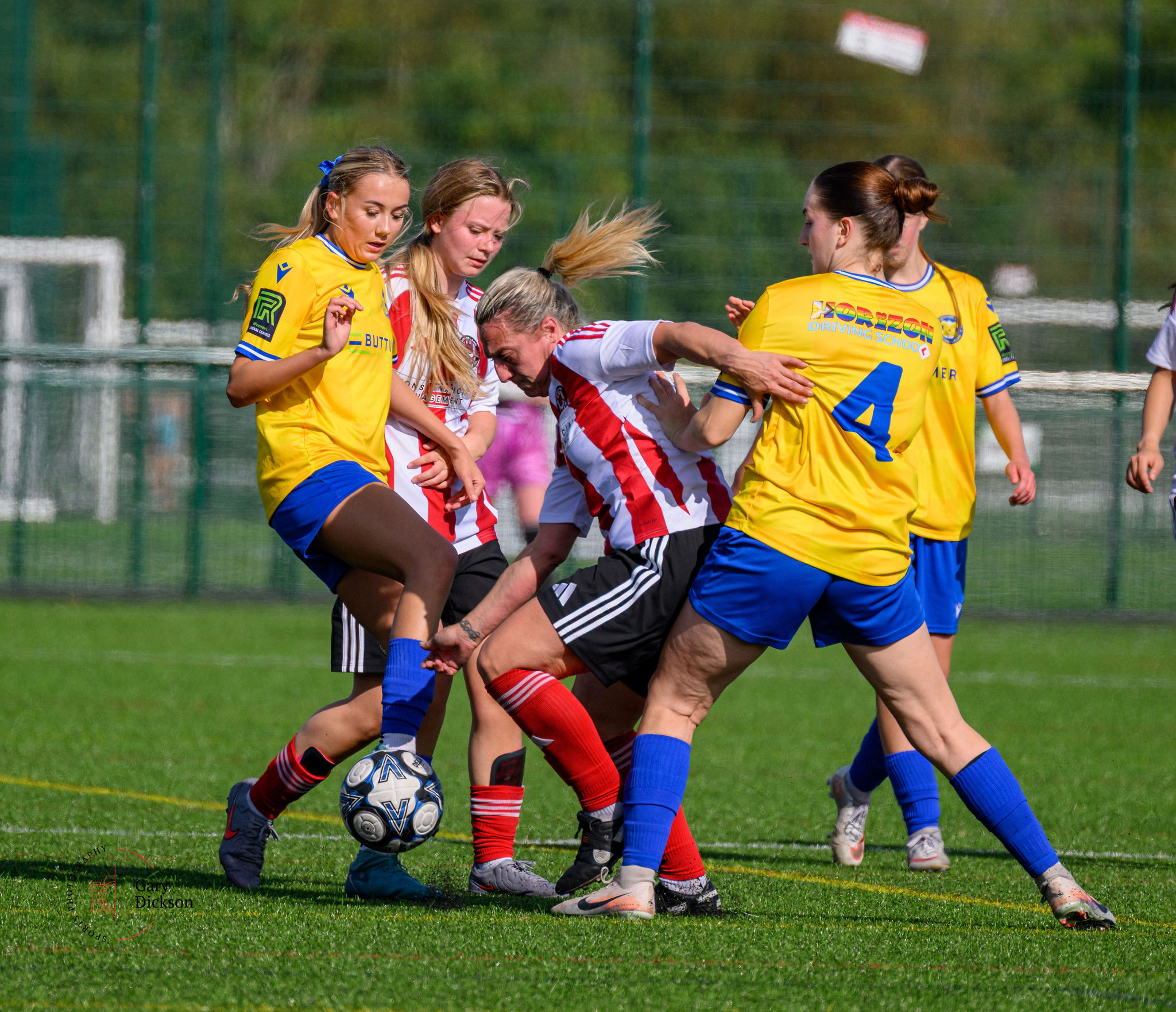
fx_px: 22409
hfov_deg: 3.0
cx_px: 621
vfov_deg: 2.6
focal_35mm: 625
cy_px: 437
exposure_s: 1/2000
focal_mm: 400
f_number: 5.6
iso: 280
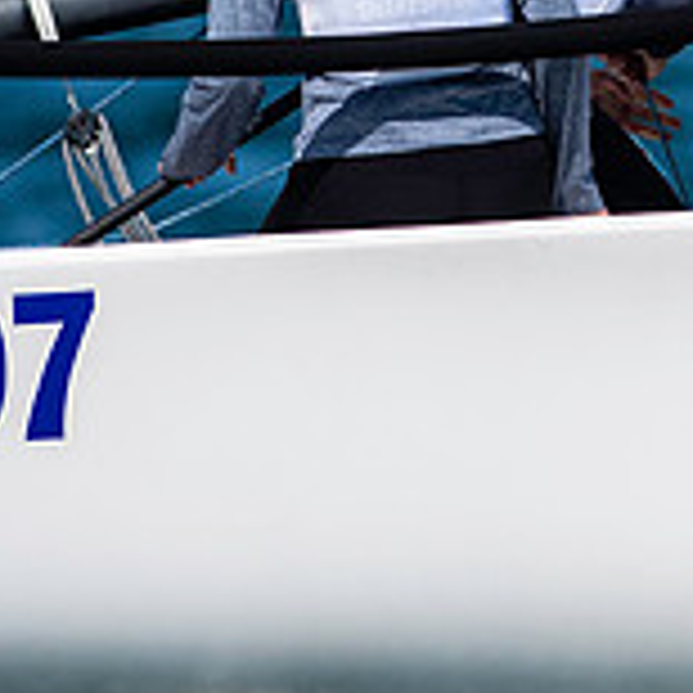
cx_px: 832
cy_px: -146
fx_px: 32548
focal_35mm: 1437
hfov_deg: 1.2
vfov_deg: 1.2
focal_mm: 300
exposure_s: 1/4000
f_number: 5
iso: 200
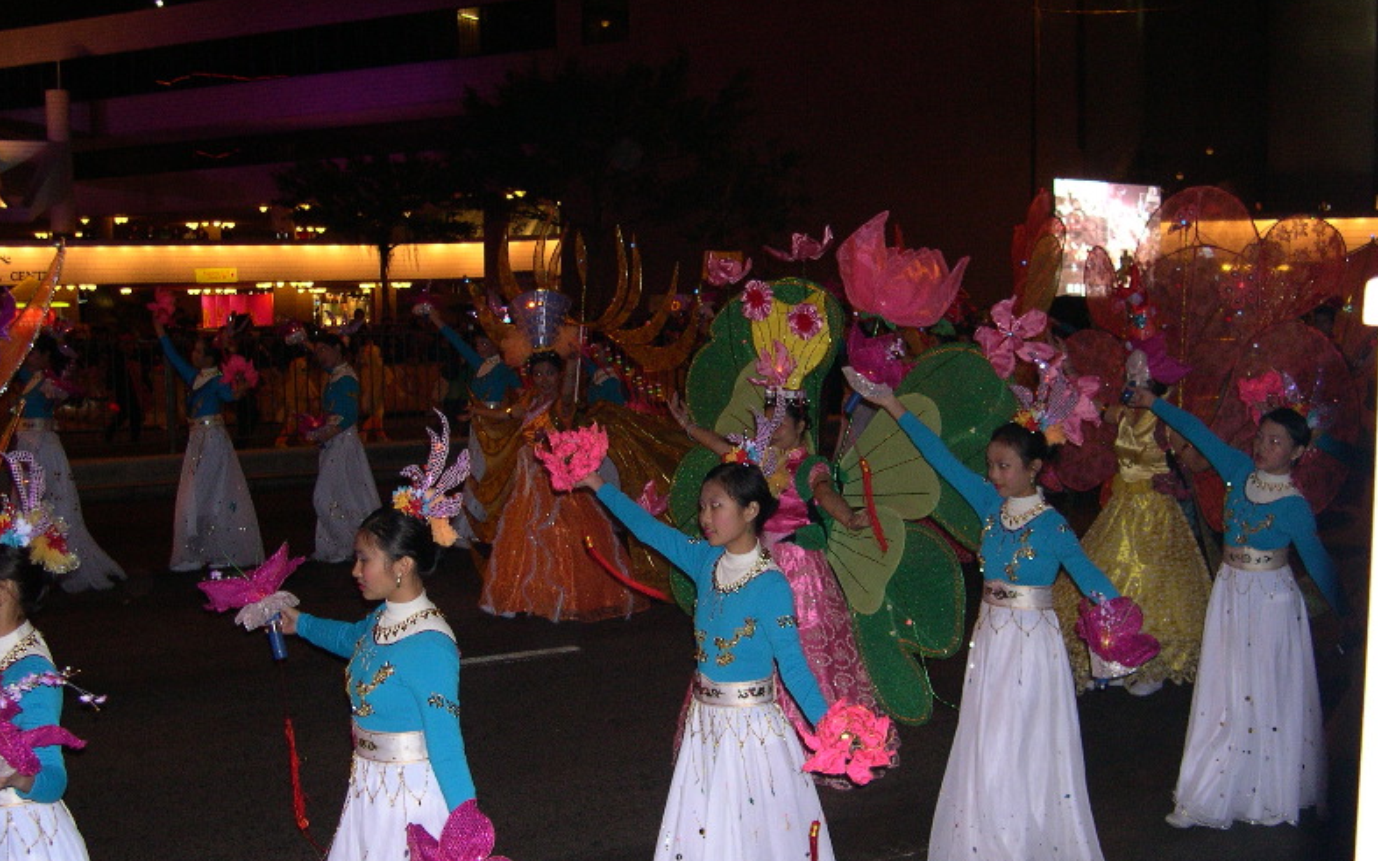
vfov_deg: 31.2
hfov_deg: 48.2
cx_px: 687
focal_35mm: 41
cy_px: 459
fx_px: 1540
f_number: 2.8
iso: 254
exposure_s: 1/60
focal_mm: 8
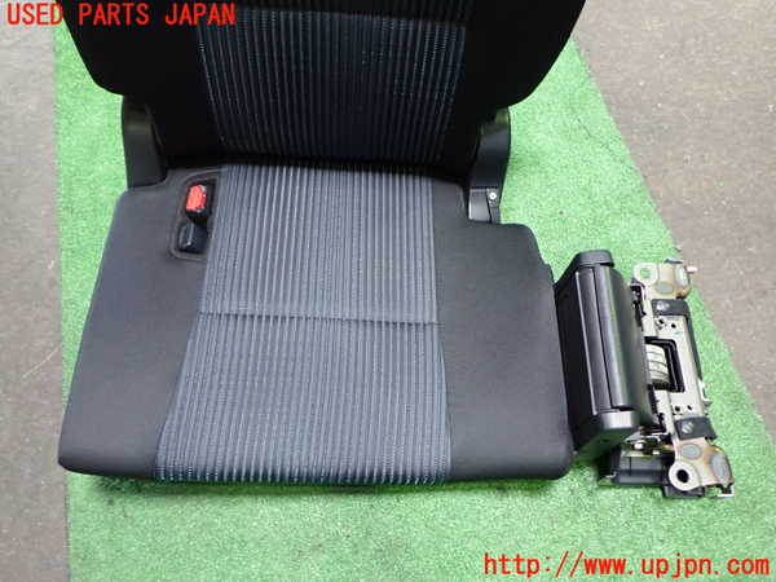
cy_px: 291
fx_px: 673
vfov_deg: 46.8
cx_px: 388
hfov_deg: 60.0
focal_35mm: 30
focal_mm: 5.4
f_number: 2.3
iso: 320
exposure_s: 1/30
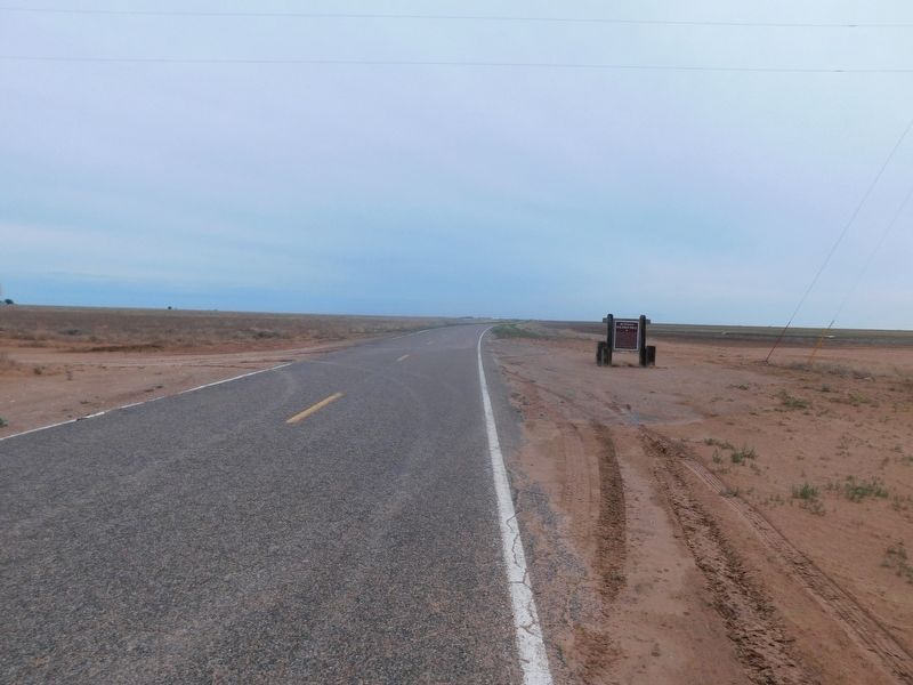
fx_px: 607
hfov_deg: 73.9
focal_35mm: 23
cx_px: 456
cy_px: 342
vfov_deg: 58.9
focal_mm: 4
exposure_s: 1/80
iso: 125
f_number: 3
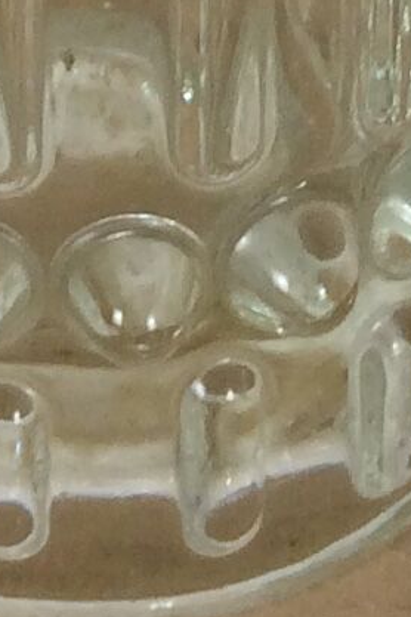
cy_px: -1127
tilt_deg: -20.6
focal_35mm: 236
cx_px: -9
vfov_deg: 7.8
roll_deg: +1.4
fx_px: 4041
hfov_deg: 5.8
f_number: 2.2
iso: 40
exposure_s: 1/50
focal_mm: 4.15
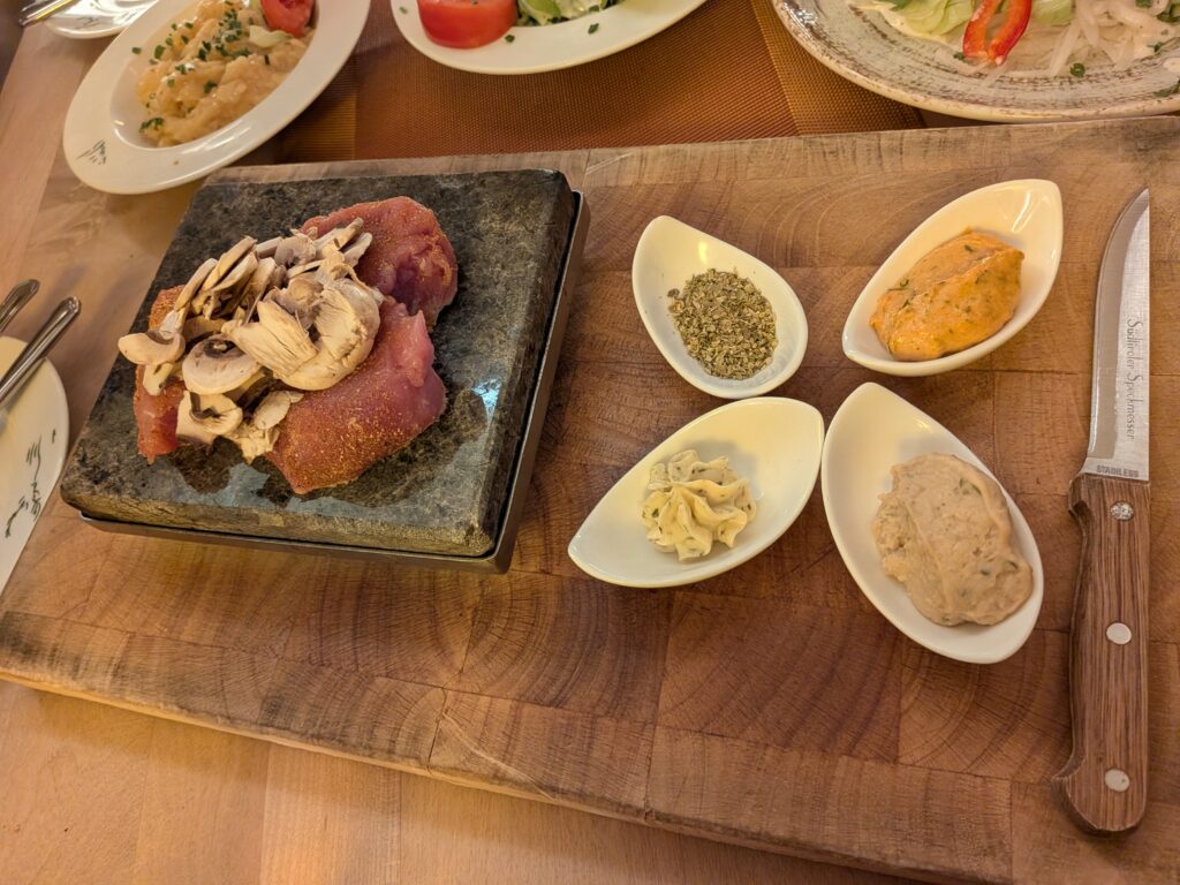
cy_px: 442
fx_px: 818
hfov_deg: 71.6
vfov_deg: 56.8
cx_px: 590
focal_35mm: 24
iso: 896
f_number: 1.7
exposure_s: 1/100
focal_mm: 4.53
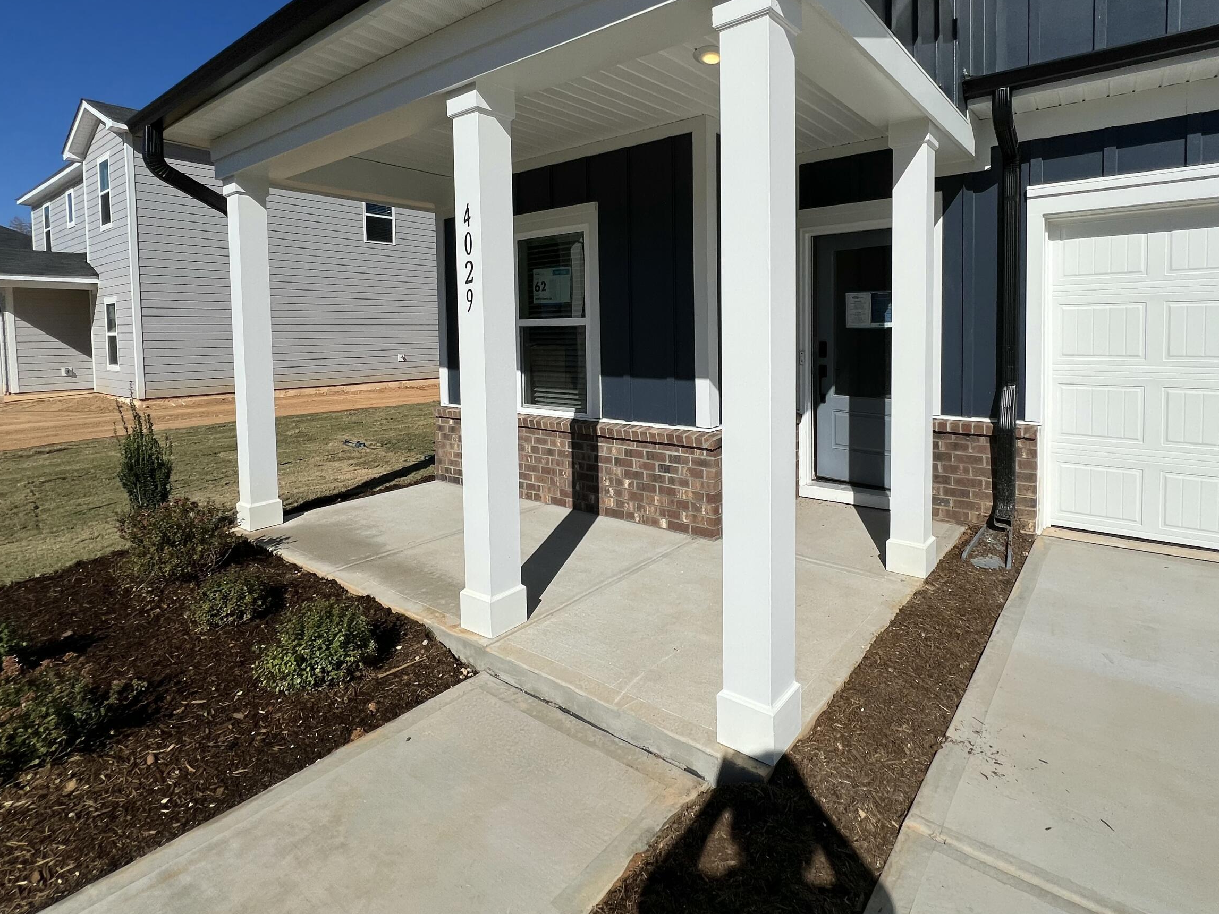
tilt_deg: +0.5
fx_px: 599
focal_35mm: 17
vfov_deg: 73.8
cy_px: 361
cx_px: 689
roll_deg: +1.0
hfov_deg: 90.5
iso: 32
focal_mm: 1.57
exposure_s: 1/4587
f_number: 1.8
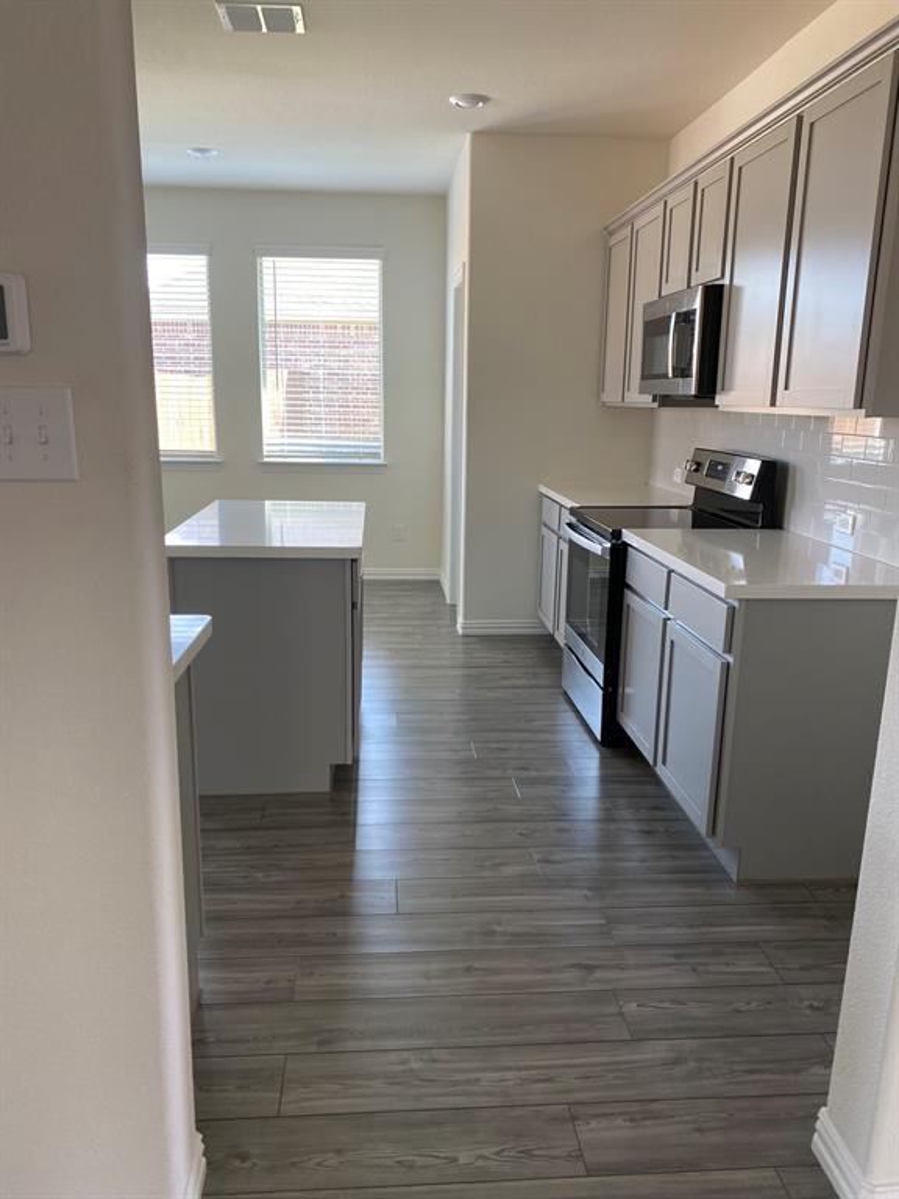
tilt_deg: -11.1
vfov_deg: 67.3
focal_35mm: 26
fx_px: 900
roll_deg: +0.0
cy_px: 600
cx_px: 450
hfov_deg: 53.1
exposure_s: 1/60
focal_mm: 4.25
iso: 80
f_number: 1.8
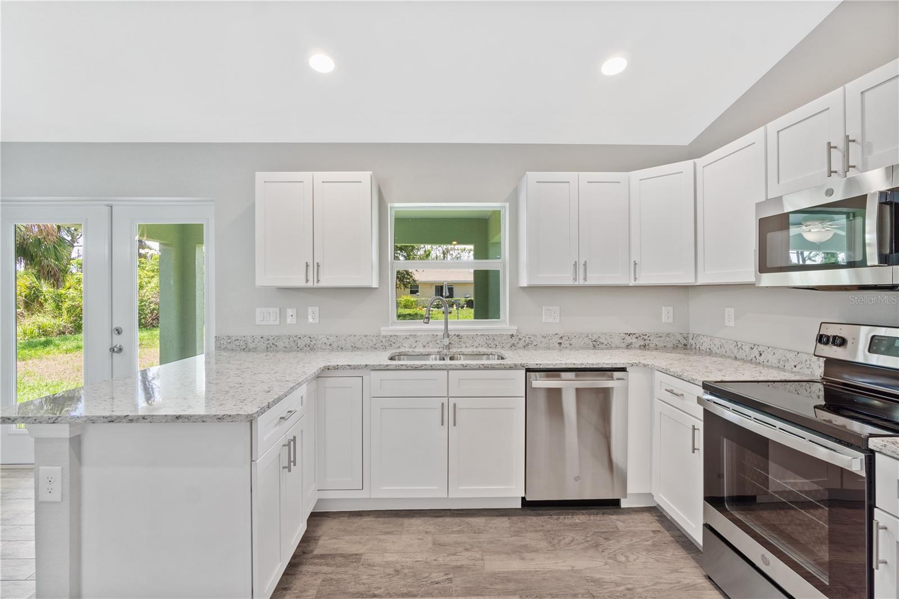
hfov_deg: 95.0
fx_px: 412
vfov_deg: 72.0
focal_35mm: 16
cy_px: 300
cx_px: 450
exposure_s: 1/1.25
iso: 100
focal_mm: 11
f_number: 8
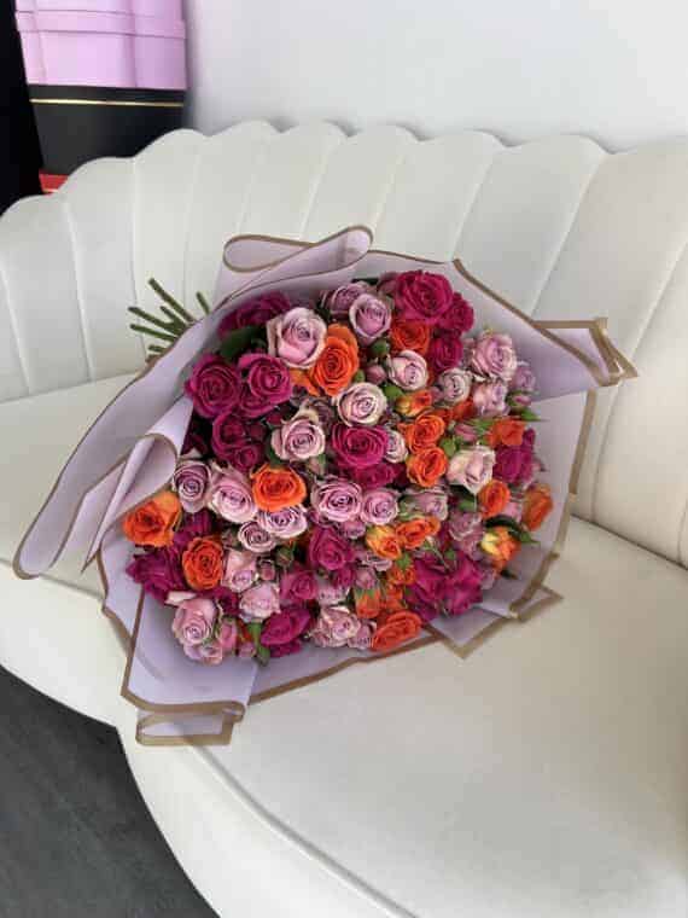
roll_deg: -0.3
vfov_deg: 67.3
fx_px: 689
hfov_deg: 53.1
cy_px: 459
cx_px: 344
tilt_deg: -27.5
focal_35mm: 26
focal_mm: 5.7
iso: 50
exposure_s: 1/547
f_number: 1.5
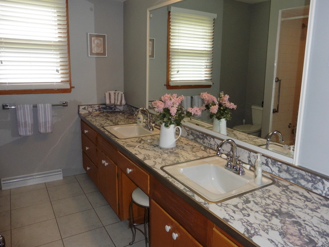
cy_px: 116
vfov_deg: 51.3
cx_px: 183
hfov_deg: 65.1
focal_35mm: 27
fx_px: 257
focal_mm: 4.3
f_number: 3.3
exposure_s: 1/60
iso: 200
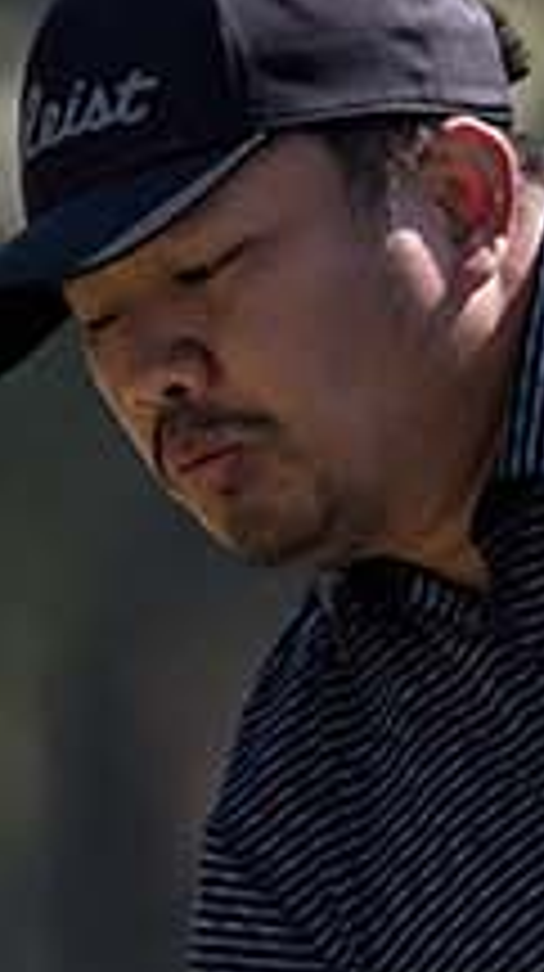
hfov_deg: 0.3
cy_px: 1179
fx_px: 116892
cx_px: -9
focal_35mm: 4544
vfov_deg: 0.5
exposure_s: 1/2500
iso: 2000
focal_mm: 650
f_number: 8
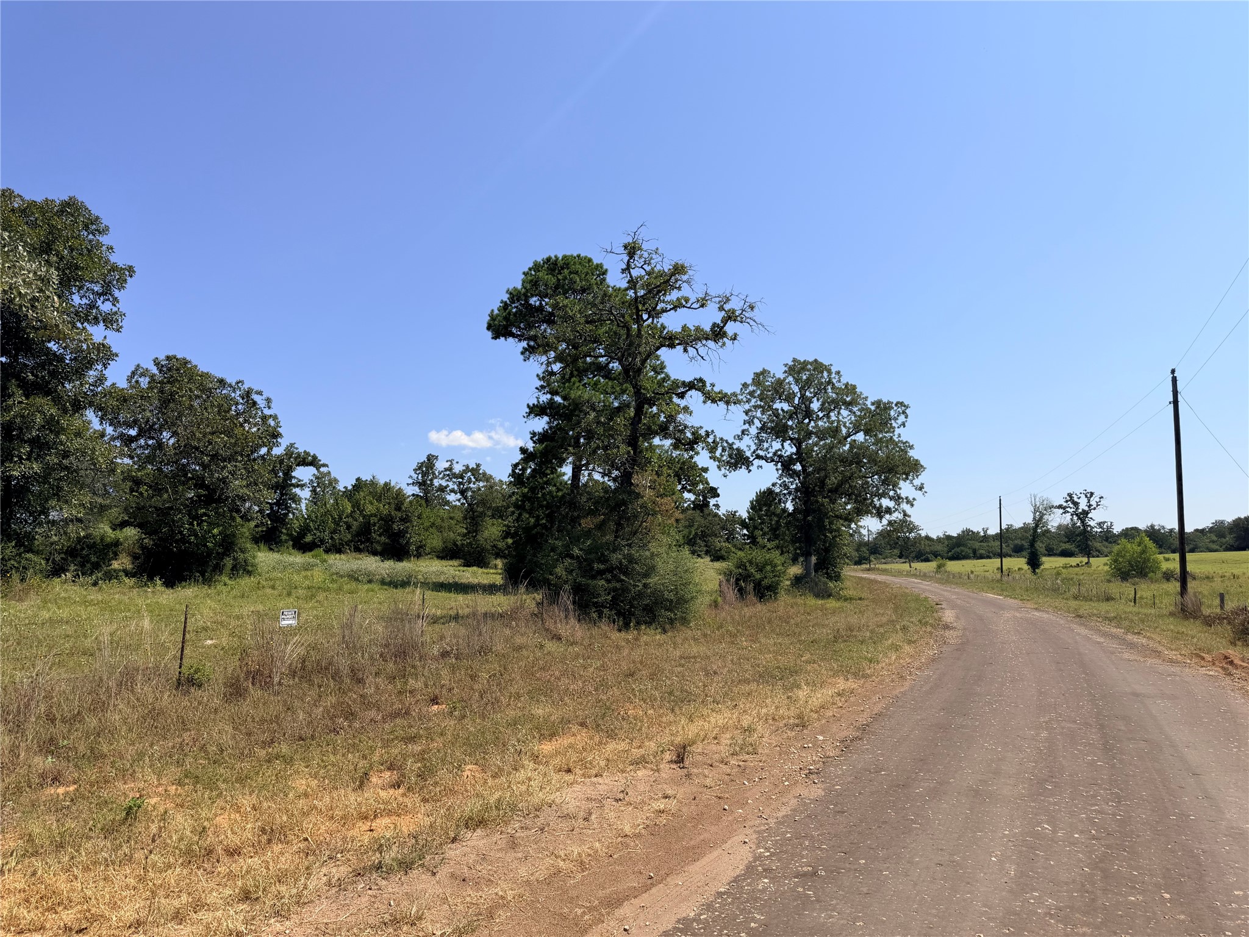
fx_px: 866
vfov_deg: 56.8
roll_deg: -0.2
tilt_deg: +7.7
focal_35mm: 24
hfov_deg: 71.6
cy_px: 468
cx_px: 624
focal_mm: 6.76
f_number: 1.78
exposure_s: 1/6173
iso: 80
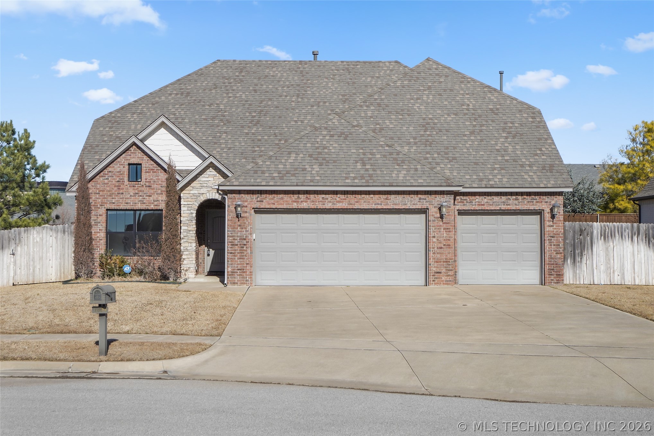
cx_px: 327
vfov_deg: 28.1
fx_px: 872
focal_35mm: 48
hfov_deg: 41.1
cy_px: 218
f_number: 8
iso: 320
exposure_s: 1/500
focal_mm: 32
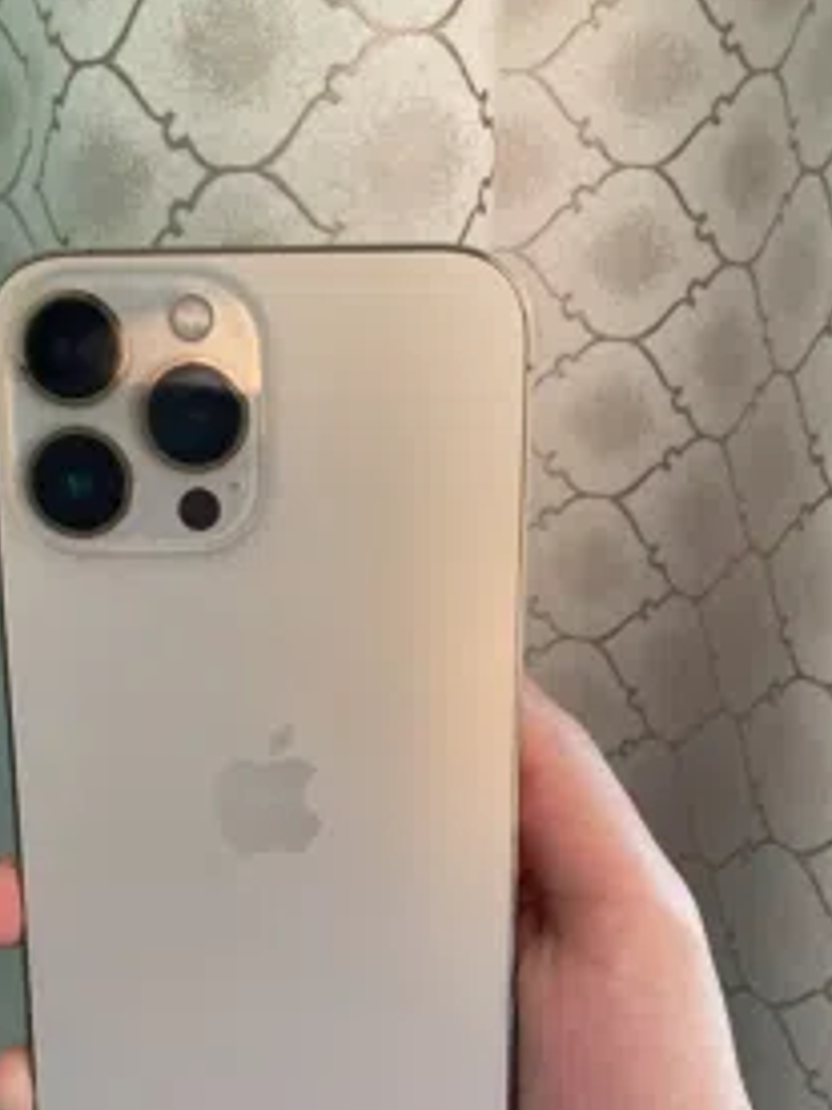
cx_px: 293
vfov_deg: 43.8
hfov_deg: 34.1
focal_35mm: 42
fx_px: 1346
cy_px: 788
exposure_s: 1/50
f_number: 1.8
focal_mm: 3
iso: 50
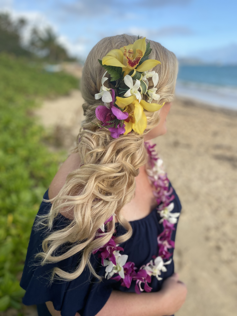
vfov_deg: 67.3
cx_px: 118
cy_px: 158
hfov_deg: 53.1
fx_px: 237
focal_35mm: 26
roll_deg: +1.5
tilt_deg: -18.4
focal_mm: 4.25
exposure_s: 1/1585
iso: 32
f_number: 1.8
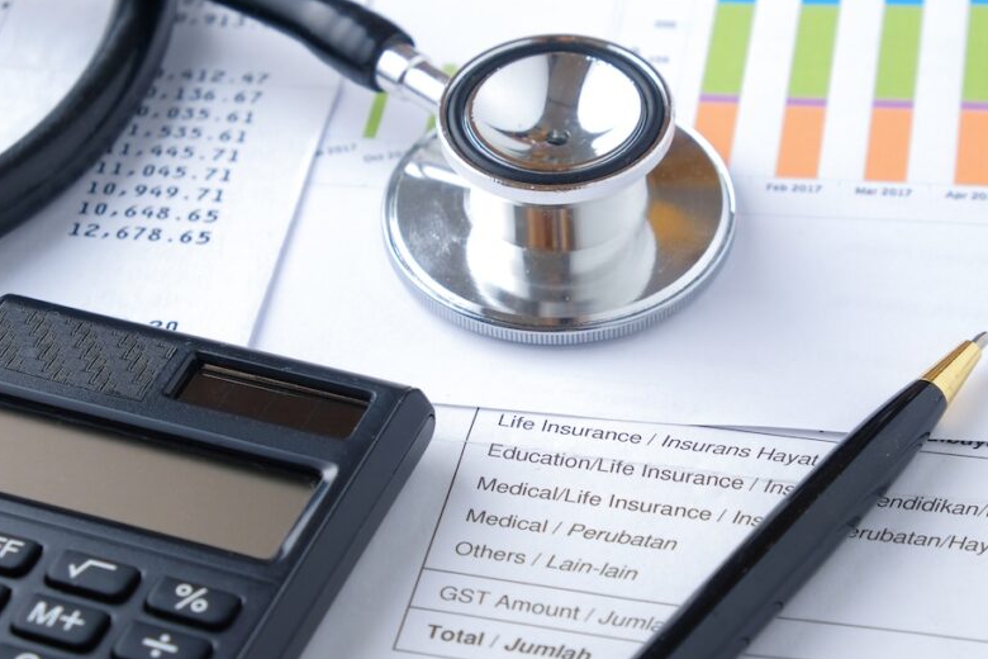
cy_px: 348
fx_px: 2991
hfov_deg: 18.7
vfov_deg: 12.6
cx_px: 633
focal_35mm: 109
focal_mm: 55
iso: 100
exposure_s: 1/40
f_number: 8
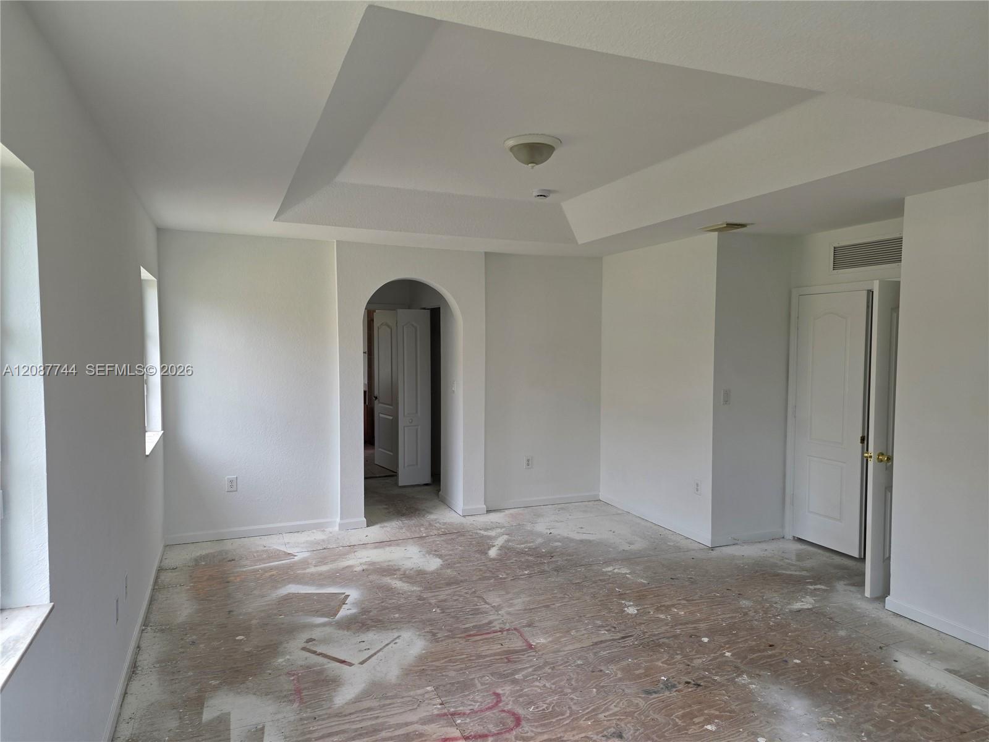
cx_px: 494
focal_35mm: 23
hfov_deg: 73.9
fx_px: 657
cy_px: 371
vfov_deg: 58.9
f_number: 1.7
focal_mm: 6.25
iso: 80
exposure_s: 1/180
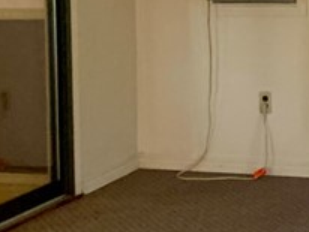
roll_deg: +1.3
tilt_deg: -0.4
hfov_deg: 15.0
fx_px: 1153
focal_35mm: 129
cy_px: -87
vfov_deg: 11.2
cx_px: 306
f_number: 1.8
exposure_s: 1/51
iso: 400
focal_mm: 4.25
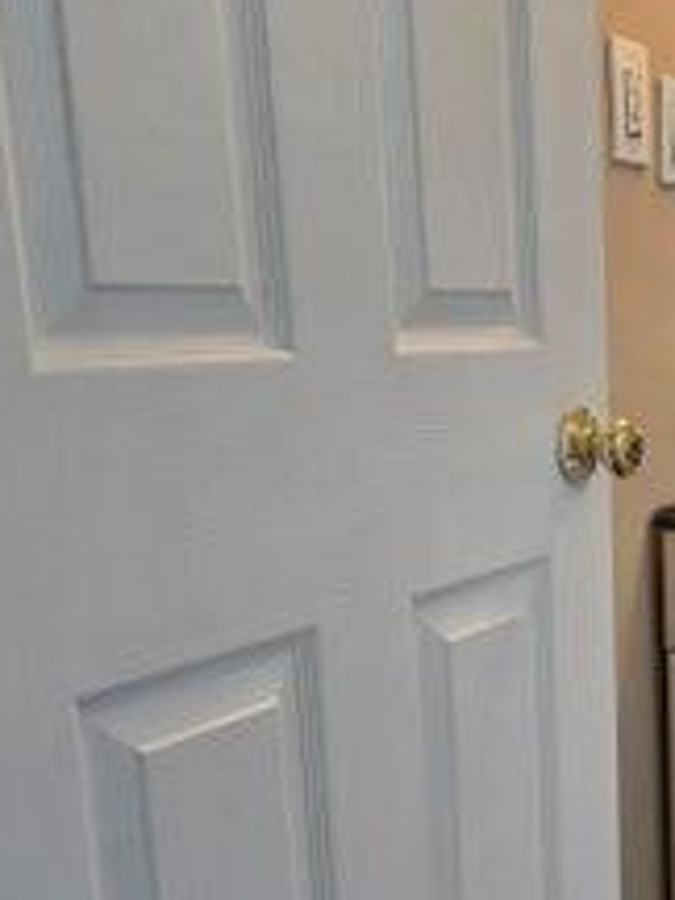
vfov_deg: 37.0
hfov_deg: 27.1
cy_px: 612
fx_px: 1326
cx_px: 667
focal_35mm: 51
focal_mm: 6.3
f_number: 1.7
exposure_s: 1/120
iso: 64
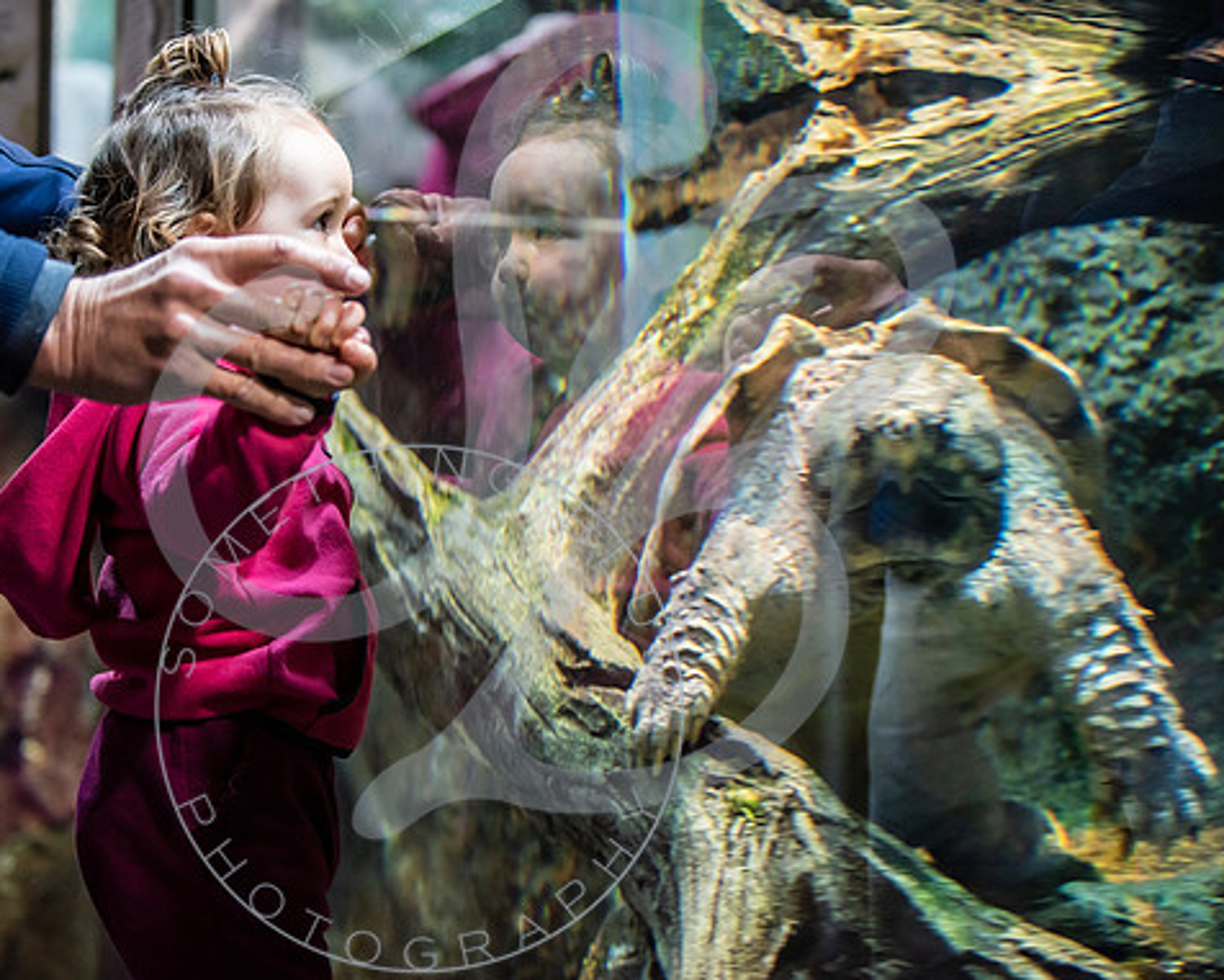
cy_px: 493
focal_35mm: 80
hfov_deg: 23.8
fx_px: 2899
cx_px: 548
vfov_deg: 19.2
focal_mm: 70
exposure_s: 1/200
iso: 1000
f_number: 2.8
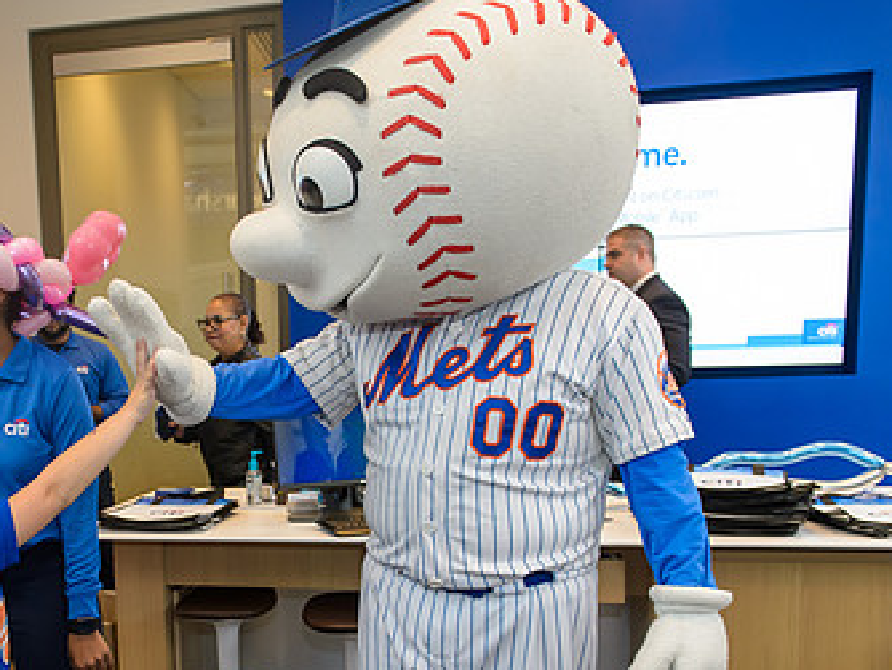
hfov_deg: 45.3
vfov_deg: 35.1
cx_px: 232
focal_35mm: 40
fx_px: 1031
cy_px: 510
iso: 800
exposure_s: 1/100
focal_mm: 24
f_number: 3.5
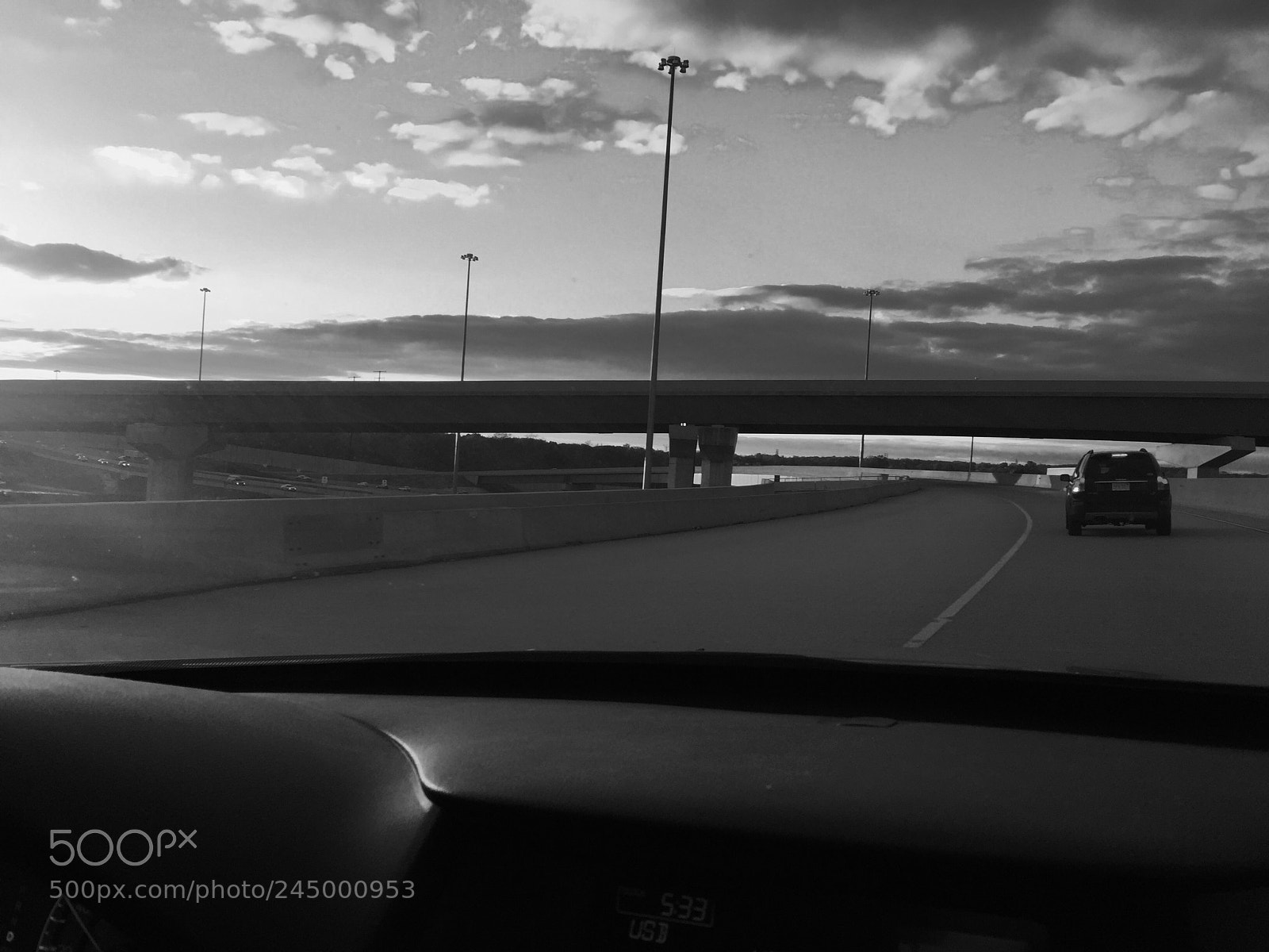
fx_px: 1063
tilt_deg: +1.6
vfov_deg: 48.2
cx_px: 634
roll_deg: -1.1
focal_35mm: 29
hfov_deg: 61.7
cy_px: 476
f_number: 2.2
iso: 32
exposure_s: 1/347
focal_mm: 4.15
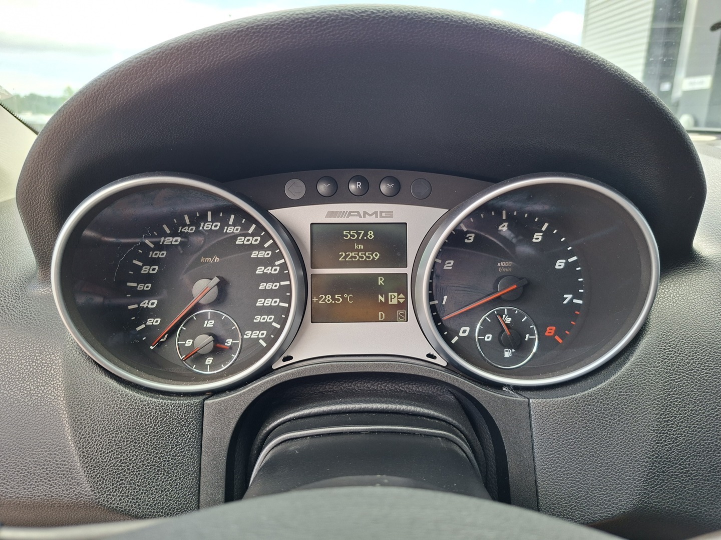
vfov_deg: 58.9
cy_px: 270
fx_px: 479
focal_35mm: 23
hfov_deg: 73.9
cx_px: 360
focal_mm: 5.54
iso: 80
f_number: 1.8
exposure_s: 1/100
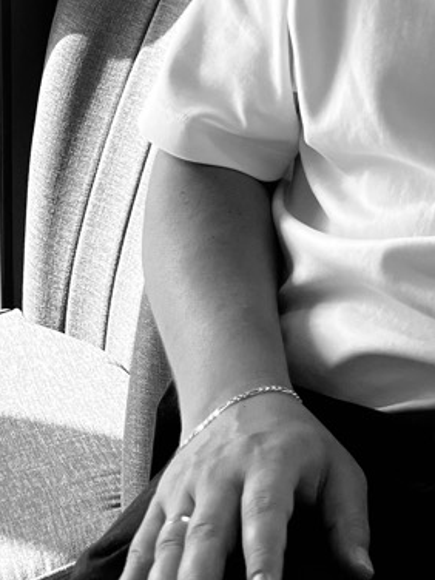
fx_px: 1391
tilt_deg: -1.5
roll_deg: +1.5
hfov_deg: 16.1
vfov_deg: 20.1
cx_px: 674
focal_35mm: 83
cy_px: -309
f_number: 1.6
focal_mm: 5.1
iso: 50
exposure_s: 1/975
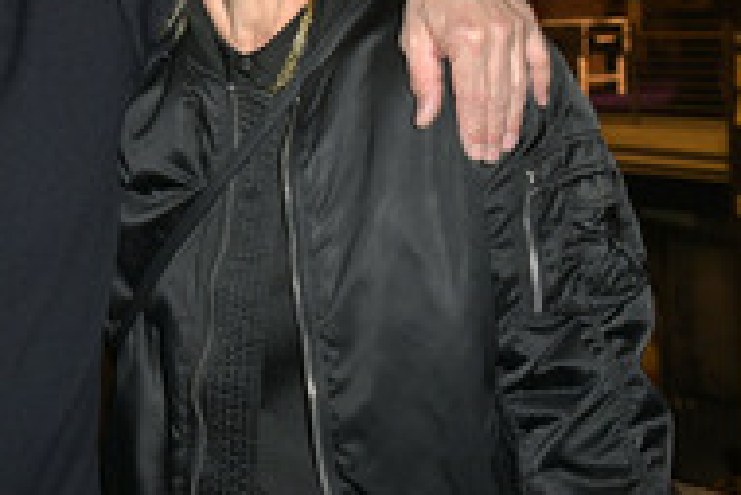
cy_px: 90
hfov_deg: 23.6
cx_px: 33
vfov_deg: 16.3
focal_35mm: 83
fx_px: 1710
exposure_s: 1/250
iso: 2500
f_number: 6.3
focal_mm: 35
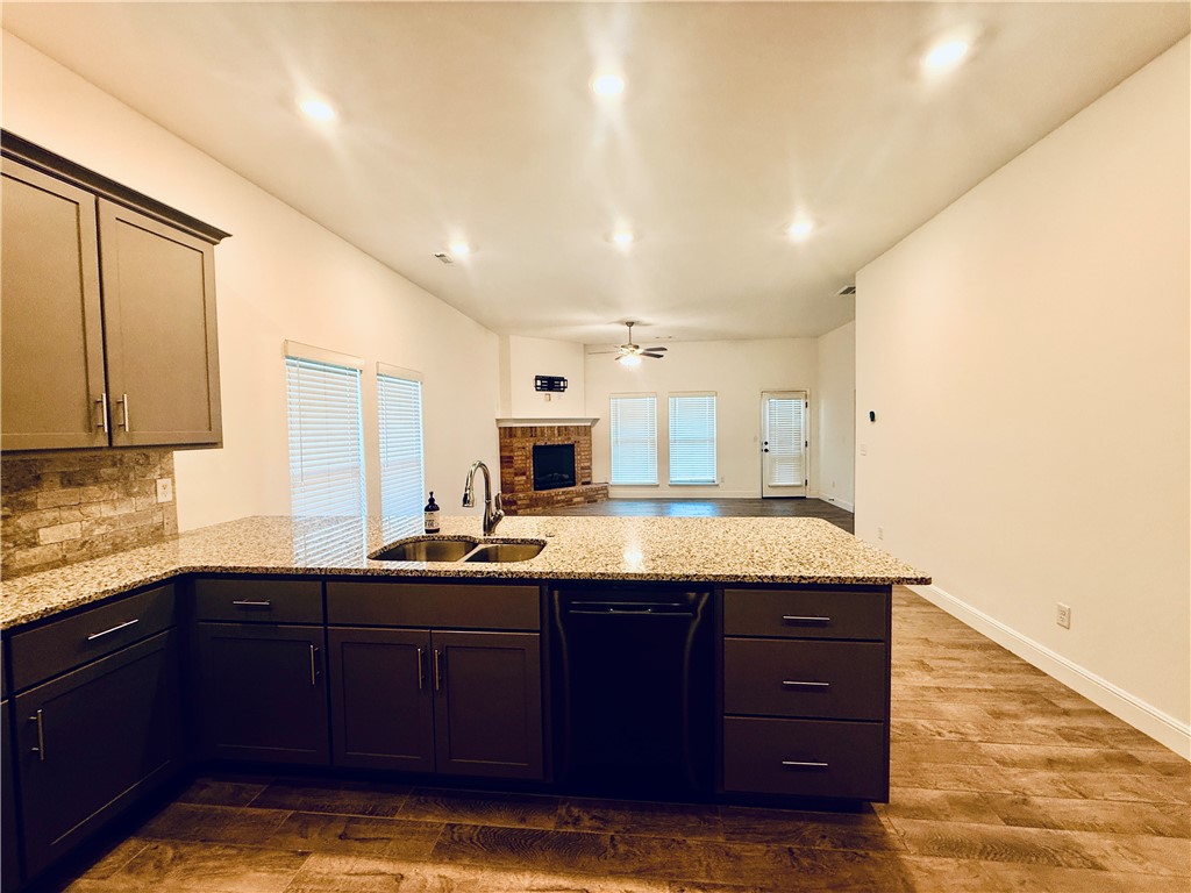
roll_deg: +0.2
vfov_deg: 85.7
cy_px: 446
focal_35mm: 14
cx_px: 596
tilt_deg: -2.3
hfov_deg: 102.1
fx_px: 482
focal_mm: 2.22
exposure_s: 1/60
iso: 200
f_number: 2.2
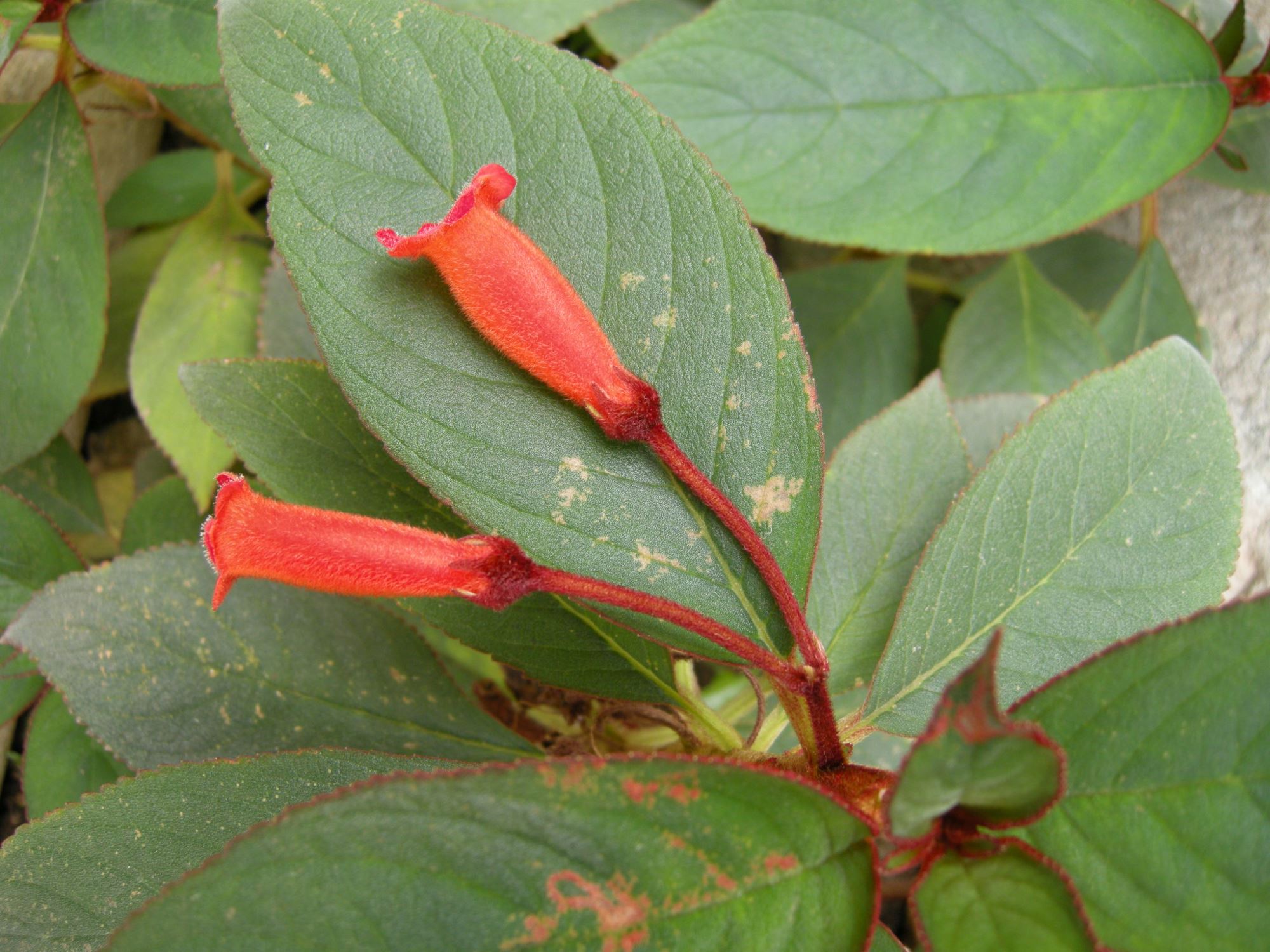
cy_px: 476
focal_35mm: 35
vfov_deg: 40.7
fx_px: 1284
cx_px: 635
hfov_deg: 52.6
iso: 101
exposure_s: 1/55.6
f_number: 2.7
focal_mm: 7.5
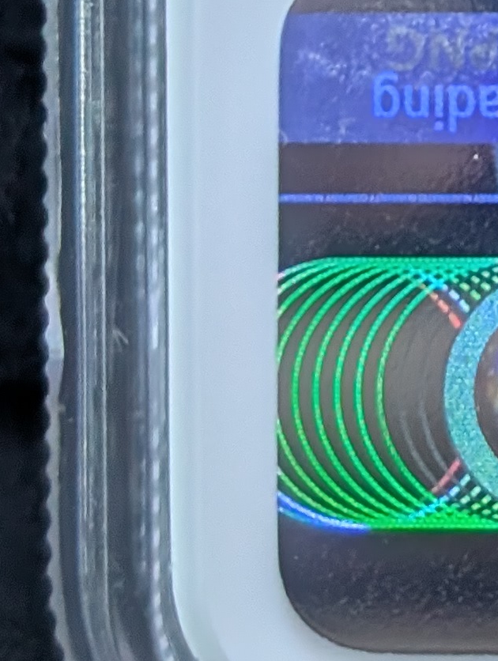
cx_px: 985
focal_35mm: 239
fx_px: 4571
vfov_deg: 8.0
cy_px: -489
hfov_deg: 6.1
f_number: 1.68
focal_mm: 6.9
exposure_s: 1/53.5
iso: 247
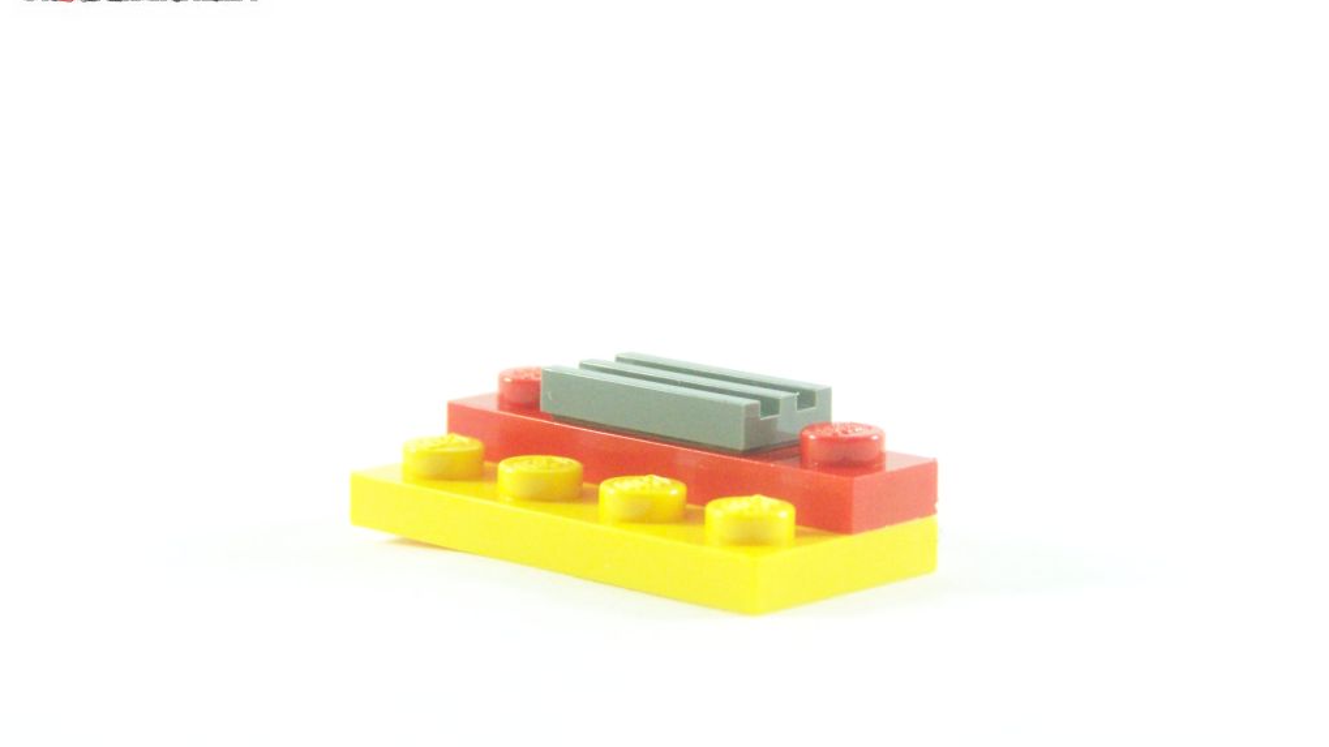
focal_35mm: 115
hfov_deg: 18.6
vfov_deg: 10.5
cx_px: 666
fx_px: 4052
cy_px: 421
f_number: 4
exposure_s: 1/60
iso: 400
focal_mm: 17.5
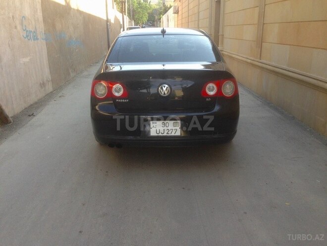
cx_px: 164
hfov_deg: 55.4
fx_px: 312
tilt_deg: -15.0
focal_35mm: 33
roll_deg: -2.2
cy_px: 123
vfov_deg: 42.9
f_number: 2.4
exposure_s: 1/173
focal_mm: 4.12
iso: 50
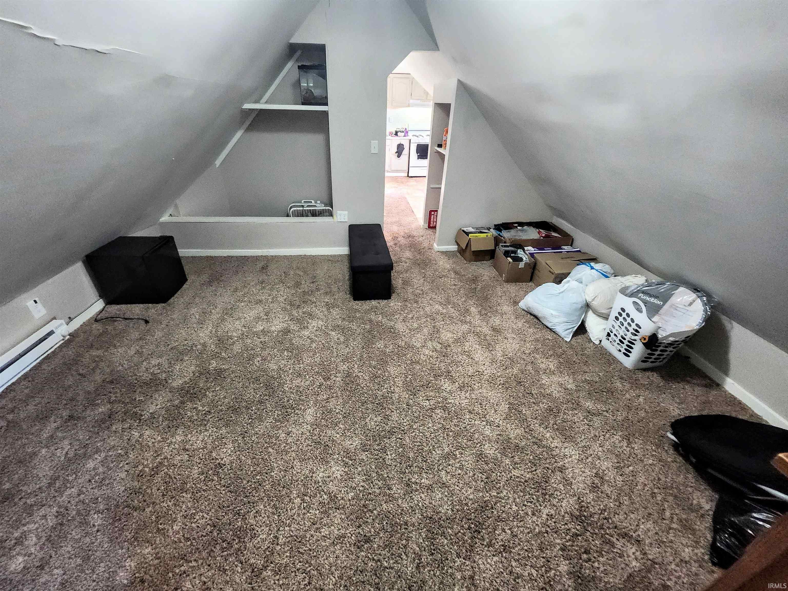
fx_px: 296
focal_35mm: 13
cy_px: 296
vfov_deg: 89.9
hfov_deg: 106.2
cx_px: 394
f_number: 2.2
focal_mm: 1.74
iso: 800
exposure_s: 1/24
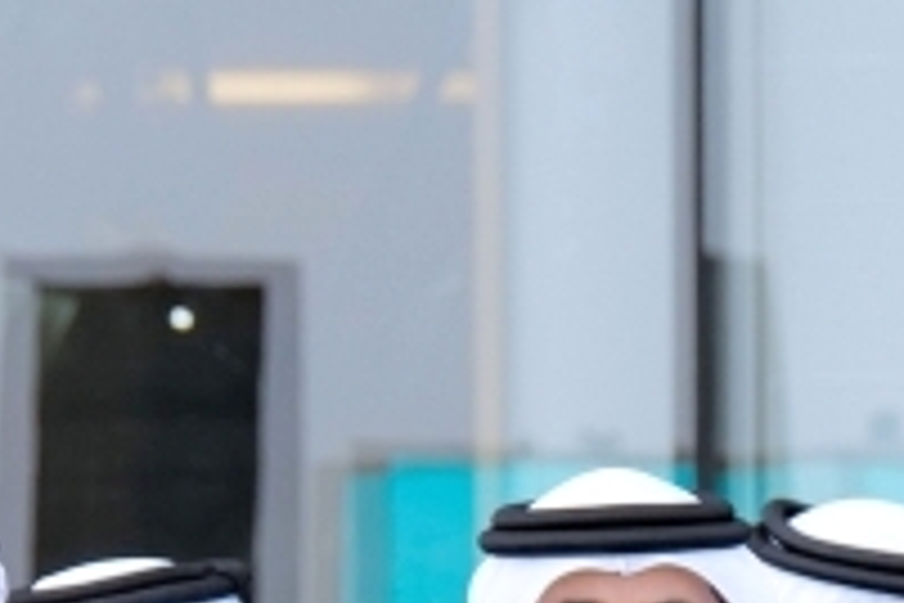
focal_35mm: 407
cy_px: 1696
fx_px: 10219
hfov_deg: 5.1
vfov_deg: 3.3
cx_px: 904
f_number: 5
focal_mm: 64
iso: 400
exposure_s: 1/250
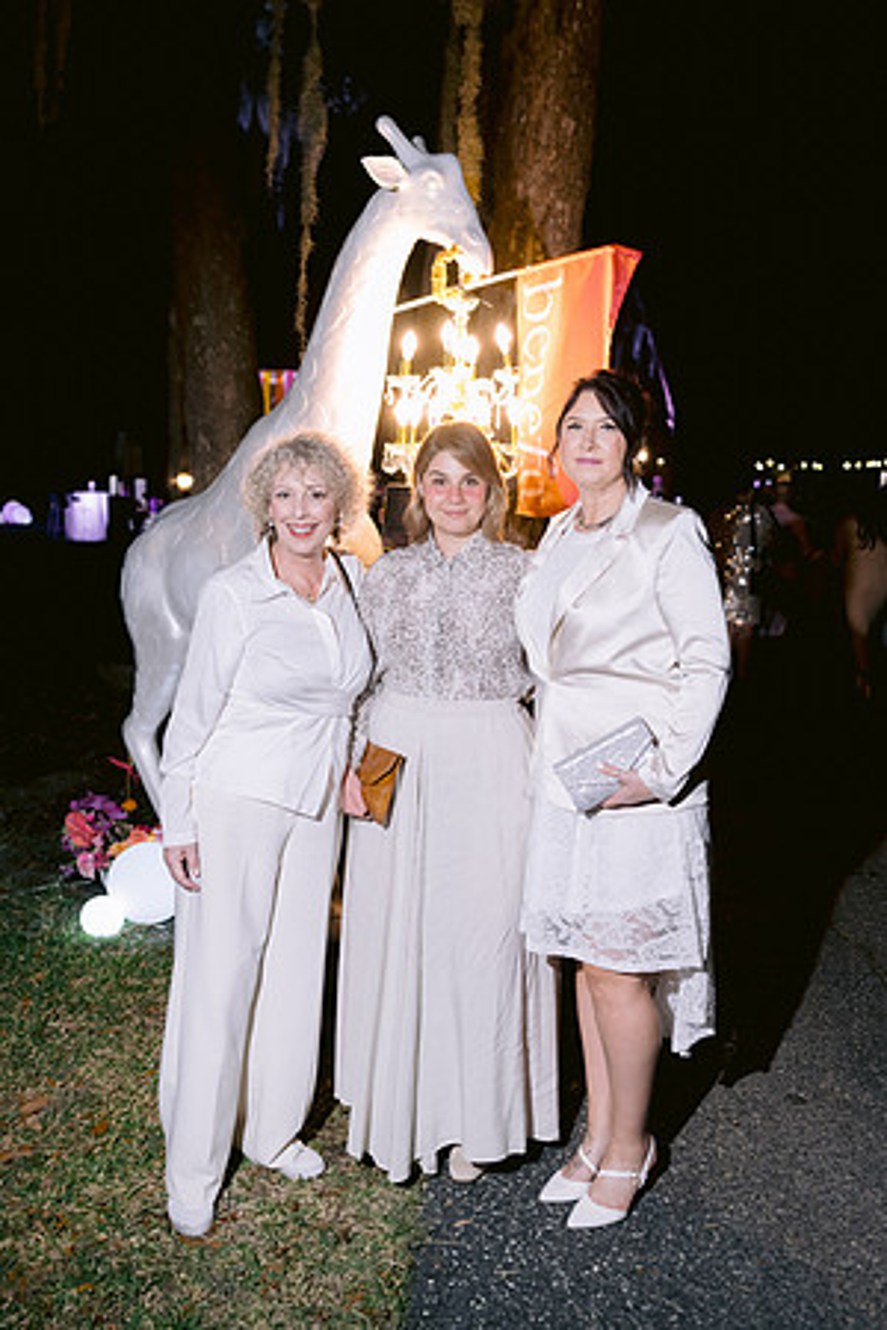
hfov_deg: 37.9
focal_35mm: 35
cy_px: 665
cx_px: 444
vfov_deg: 54.4
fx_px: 1293
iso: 1600
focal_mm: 35
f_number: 2.8
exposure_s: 1/125
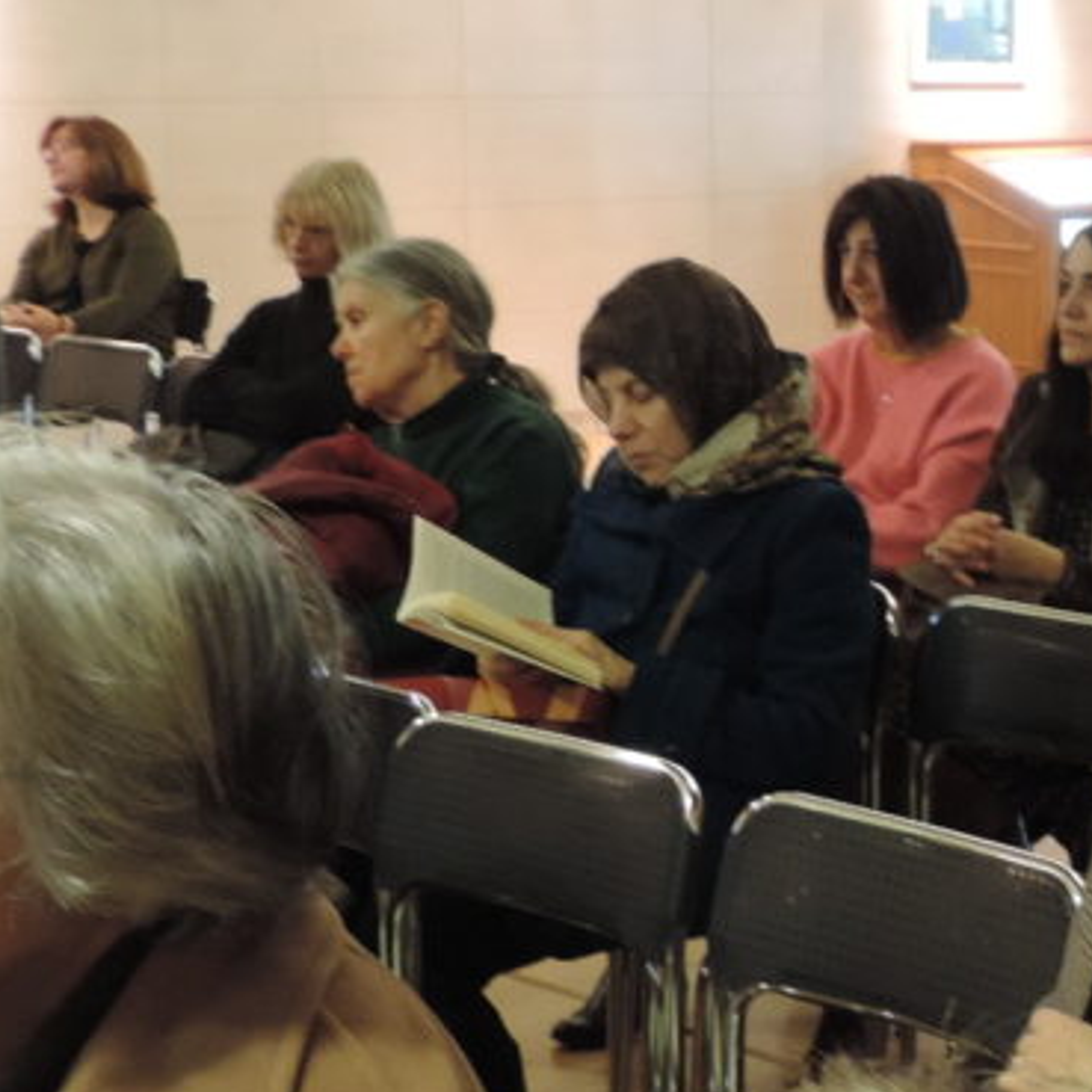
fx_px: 2891
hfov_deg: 20.7
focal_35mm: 81
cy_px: 565
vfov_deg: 21.4
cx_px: 1083
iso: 500
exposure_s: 1/13
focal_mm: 5.8
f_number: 3.2
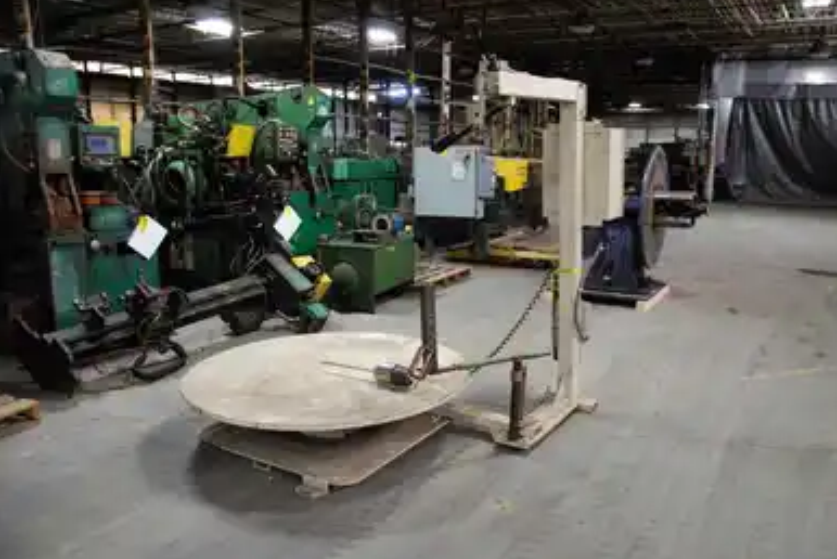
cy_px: 273
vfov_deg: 46.5
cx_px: 429
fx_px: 651
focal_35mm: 28
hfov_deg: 65.4
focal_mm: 18
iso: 1600
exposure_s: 1/20
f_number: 3.5
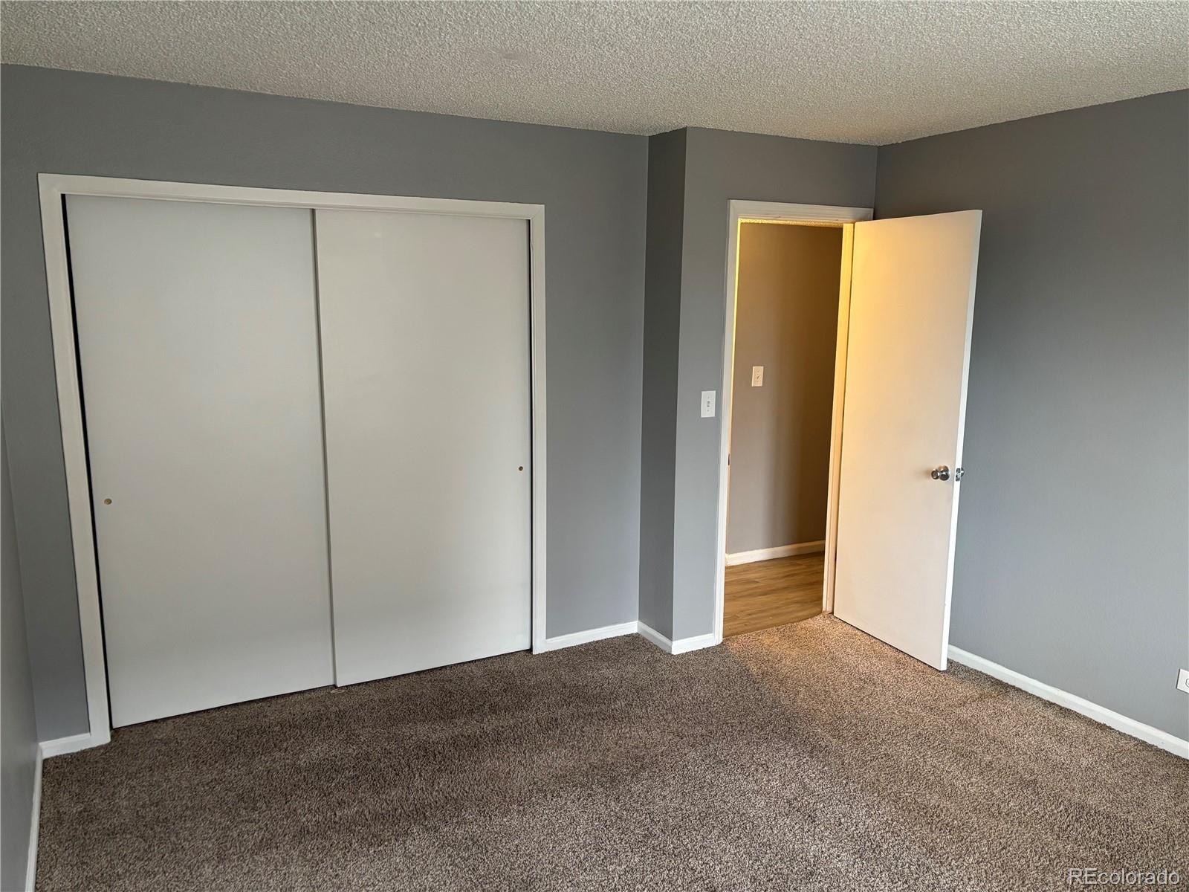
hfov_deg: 67.3
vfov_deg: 53.1
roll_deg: -0.6
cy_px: 446
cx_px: 594
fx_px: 893
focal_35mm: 26
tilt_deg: -10.9
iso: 200
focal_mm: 5.96
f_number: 1.6
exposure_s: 1/60
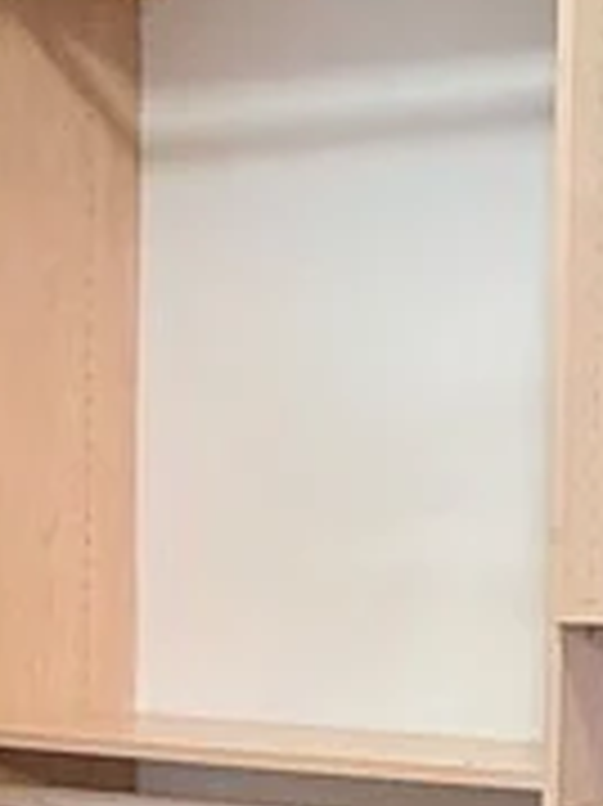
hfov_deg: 17.3
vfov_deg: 23.8
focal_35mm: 80
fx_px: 1860
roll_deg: -1.6
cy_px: 725
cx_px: 783
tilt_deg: -2.8
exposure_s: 1/60
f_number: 2.2
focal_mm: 2.22
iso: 250
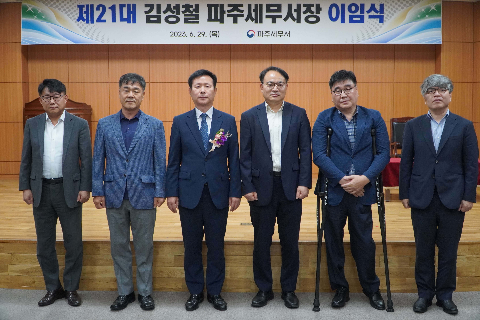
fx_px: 500
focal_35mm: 38
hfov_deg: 51.3
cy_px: 160
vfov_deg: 35.5
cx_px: 240
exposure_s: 1/160
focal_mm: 25
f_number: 4
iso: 2000
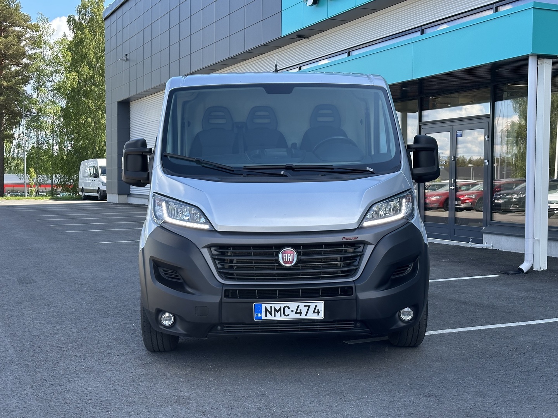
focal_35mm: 48
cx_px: 279
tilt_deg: -2.1
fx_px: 774
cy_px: 209
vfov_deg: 30.3
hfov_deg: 39.7
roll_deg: -0.4
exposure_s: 1/803
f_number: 1.78
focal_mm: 6.86
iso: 64
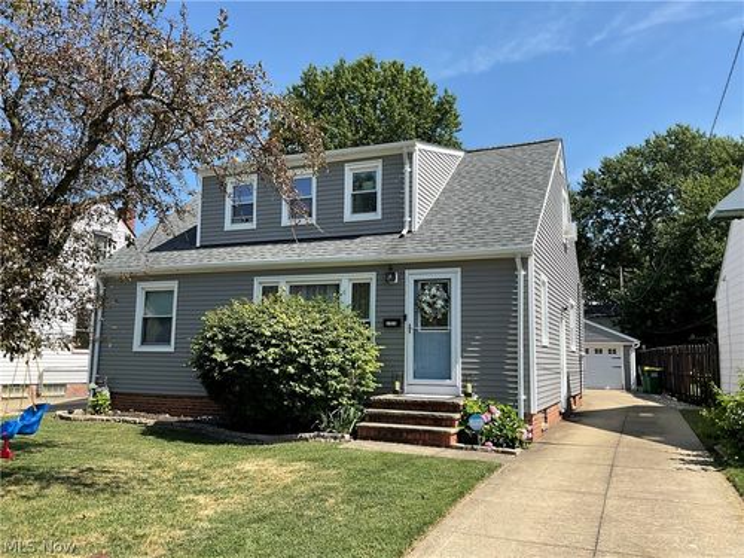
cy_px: 279
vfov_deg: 48.2
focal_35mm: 29
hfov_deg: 61.7
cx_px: 372
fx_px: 623
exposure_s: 1/1342
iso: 16
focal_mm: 3
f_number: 1.8
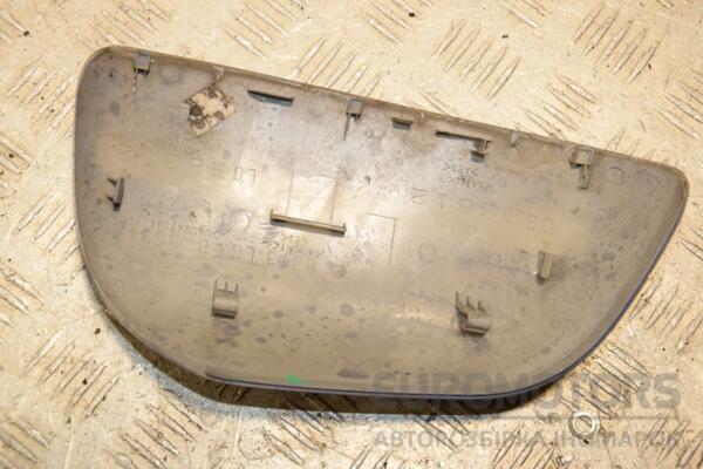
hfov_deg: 31.9
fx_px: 1230
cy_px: 234
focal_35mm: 63
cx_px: 352
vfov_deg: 21.6
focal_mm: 42
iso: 800
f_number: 7.1
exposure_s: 1/200
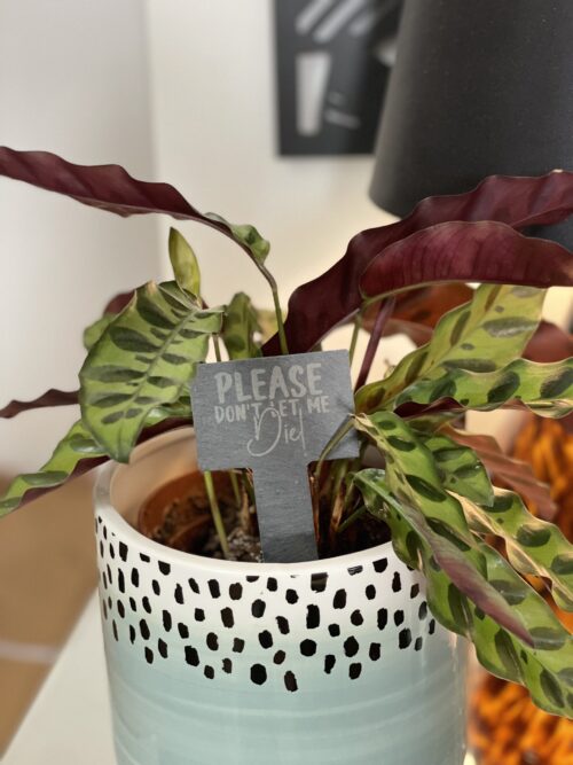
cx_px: 286
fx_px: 1148
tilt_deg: -18.4
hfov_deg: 28.0
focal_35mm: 52
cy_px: 382
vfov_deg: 36.8
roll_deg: +2.0
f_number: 2
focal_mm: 6
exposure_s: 1/40
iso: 400
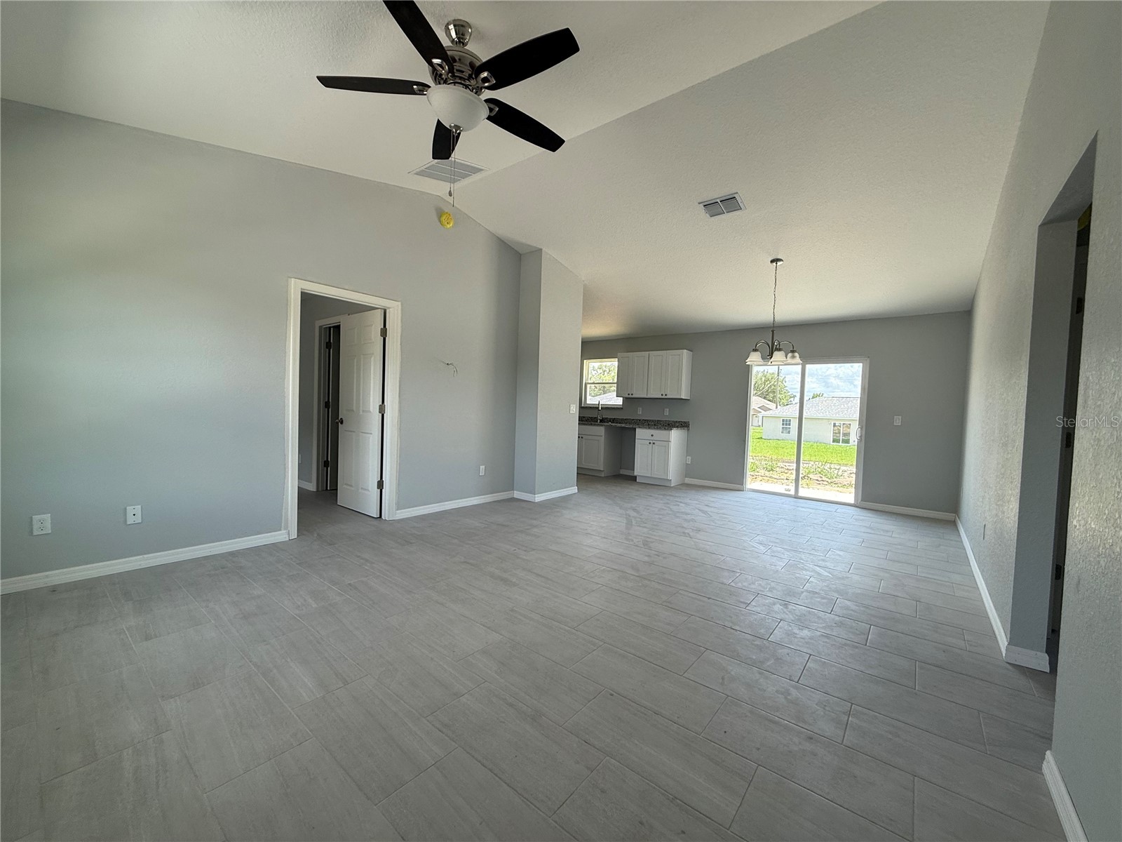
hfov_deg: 102.1
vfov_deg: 85.7
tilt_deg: -0.8
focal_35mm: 14
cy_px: 421
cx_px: 561
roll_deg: -1.1
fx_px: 454
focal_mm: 2.22
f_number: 2.2
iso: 64
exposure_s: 1/158
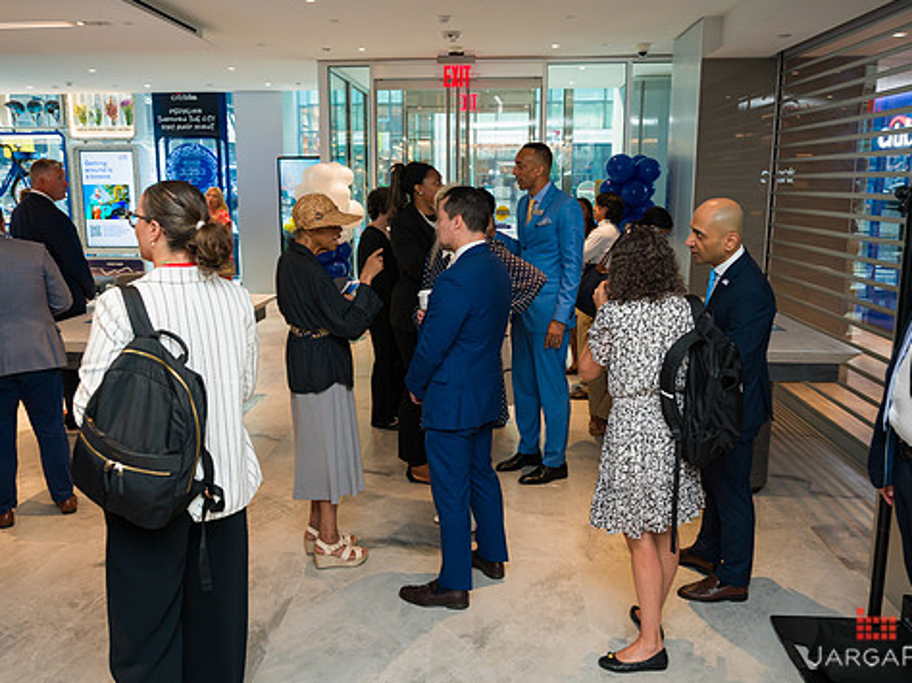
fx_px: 790
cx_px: 435
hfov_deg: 60.0
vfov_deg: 46.8
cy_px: 337
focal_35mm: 30
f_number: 3.5
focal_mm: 24
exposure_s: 1/200
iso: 400
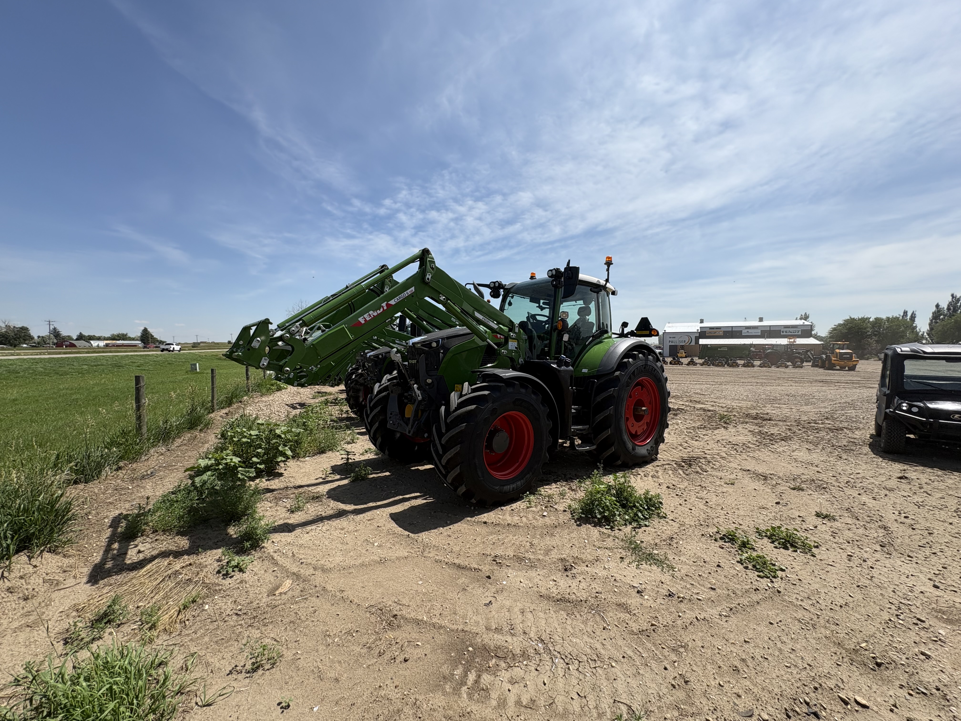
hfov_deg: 102.1
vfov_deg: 85.7
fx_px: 389
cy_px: 360
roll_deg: +0.5
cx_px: 480
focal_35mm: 14
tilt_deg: -1.9
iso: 50
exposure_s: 1/1709
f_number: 2.2
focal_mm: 2.22
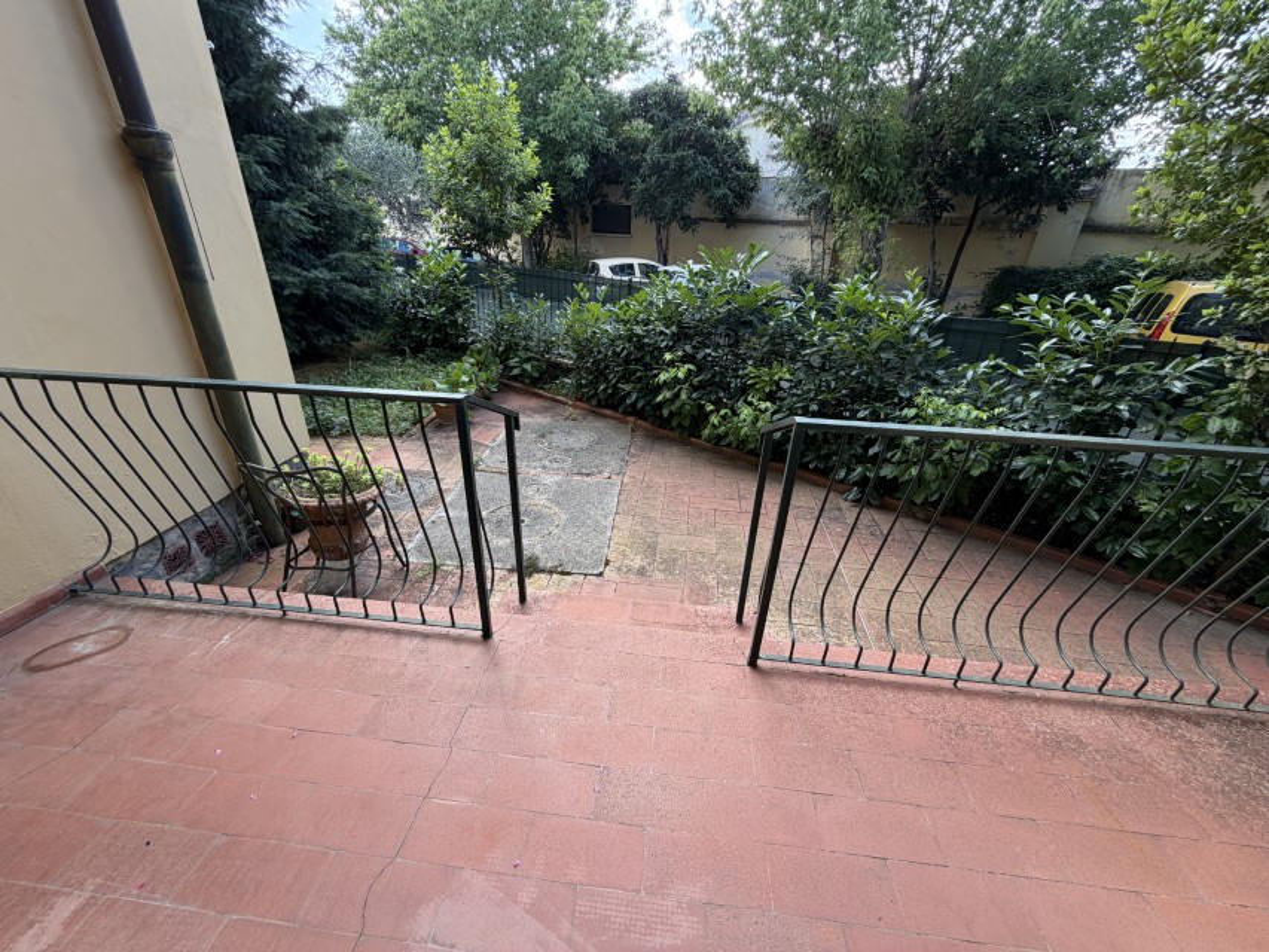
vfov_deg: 85.7
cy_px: 476
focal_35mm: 14
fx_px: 513
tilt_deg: -26.5
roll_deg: -3.0
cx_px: 634
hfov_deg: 102.1
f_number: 2.2
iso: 64
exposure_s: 1/121
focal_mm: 2.22
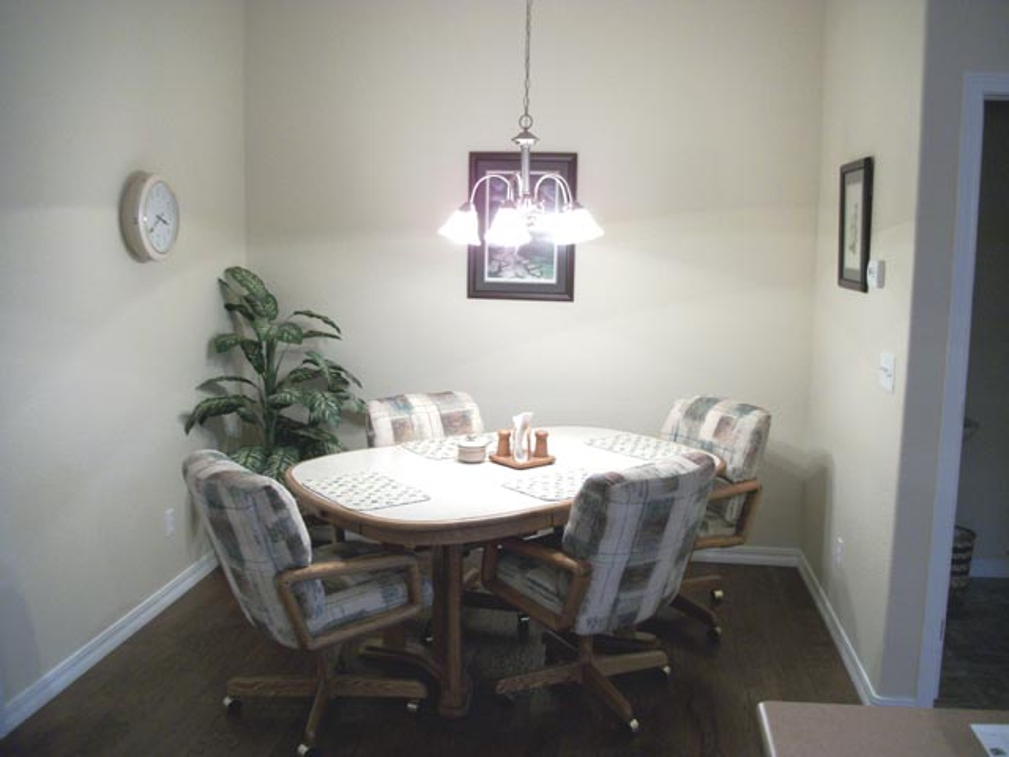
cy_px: 378
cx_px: 504
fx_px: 933
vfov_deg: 44.2
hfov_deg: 56.8
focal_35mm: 32
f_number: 2.9
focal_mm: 5.7
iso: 160
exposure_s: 1/30
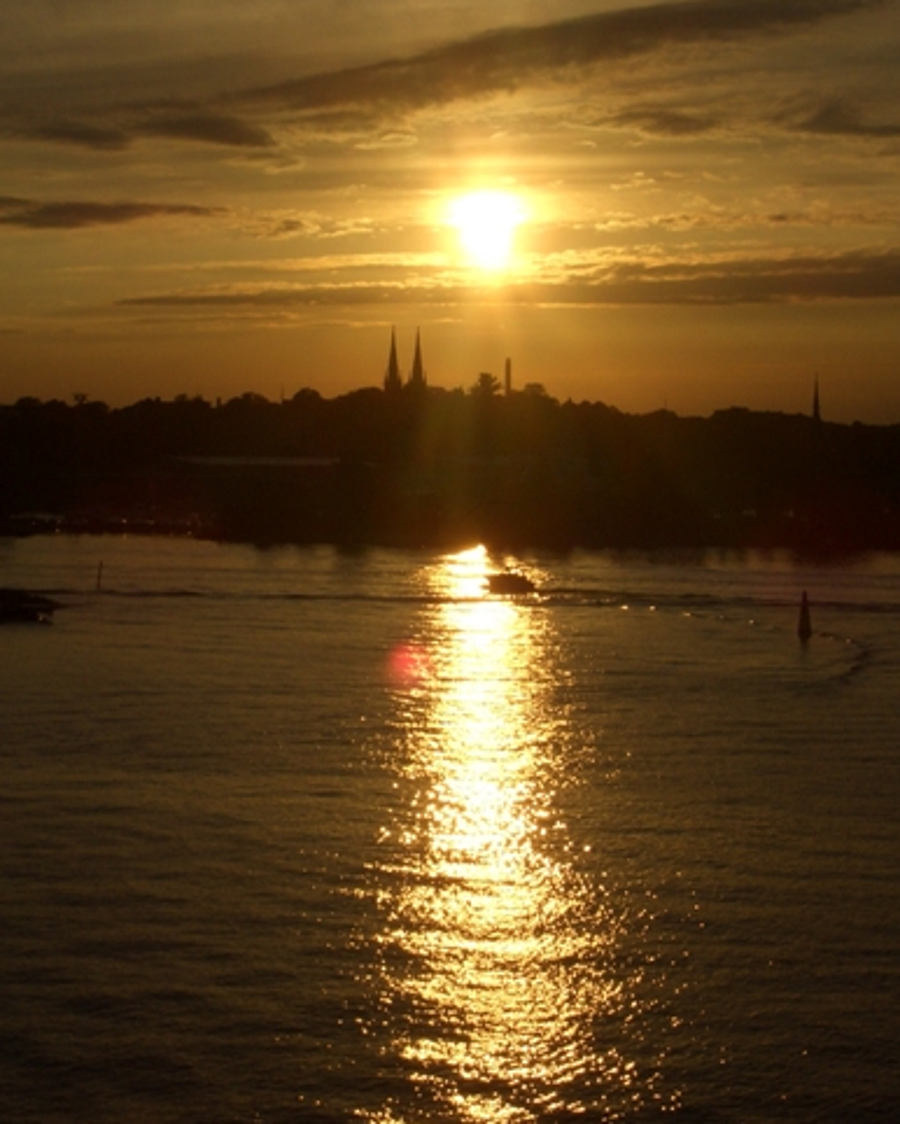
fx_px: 2961
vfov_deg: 21.5
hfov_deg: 17.3
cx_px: 495
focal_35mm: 89
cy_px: 445
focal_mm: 12.2
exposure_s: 1/1600
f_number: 6.2
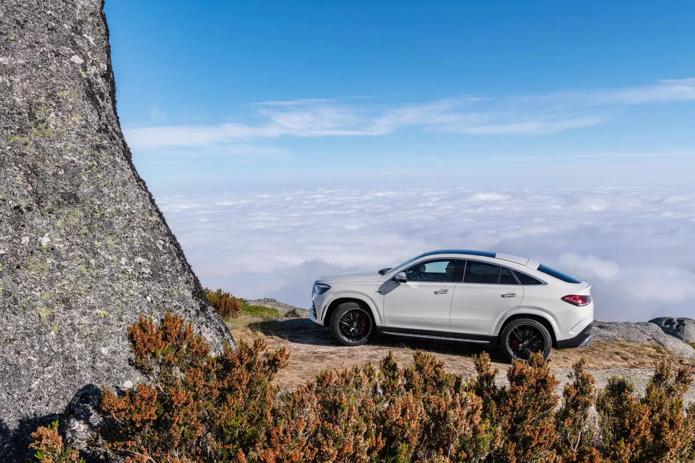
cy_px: 232
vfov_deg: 41.1
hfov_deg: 58.7
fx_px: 618
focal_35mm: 32
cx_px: 348
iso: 100
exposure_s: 1/125
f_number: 16
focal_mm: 32
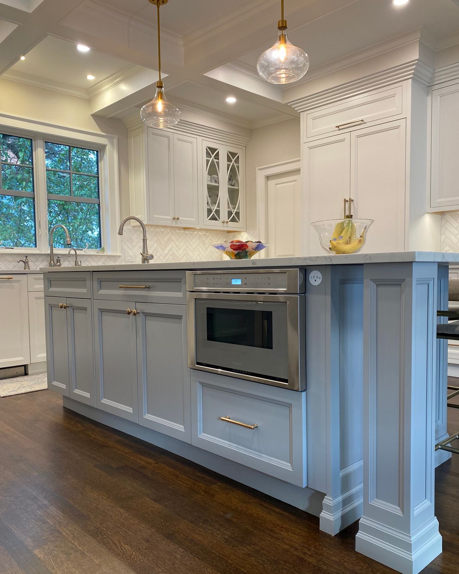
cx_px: 234
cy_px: 313
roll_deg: +0.9
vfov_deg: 62.1
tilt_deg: -4.8
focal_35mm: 28
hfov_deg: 51.5
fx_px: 475
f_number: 1.8
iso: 80
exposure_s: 1/60
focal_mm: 4.25
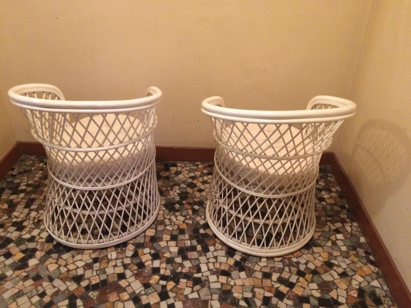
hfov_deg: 61.7
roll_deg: -0.5
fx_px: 344
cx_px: 206
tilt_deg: -29.2
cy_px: 154
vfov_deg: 48.2
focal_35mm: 29
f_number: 2.2
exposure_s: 1/17
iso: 400
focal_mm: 4.15
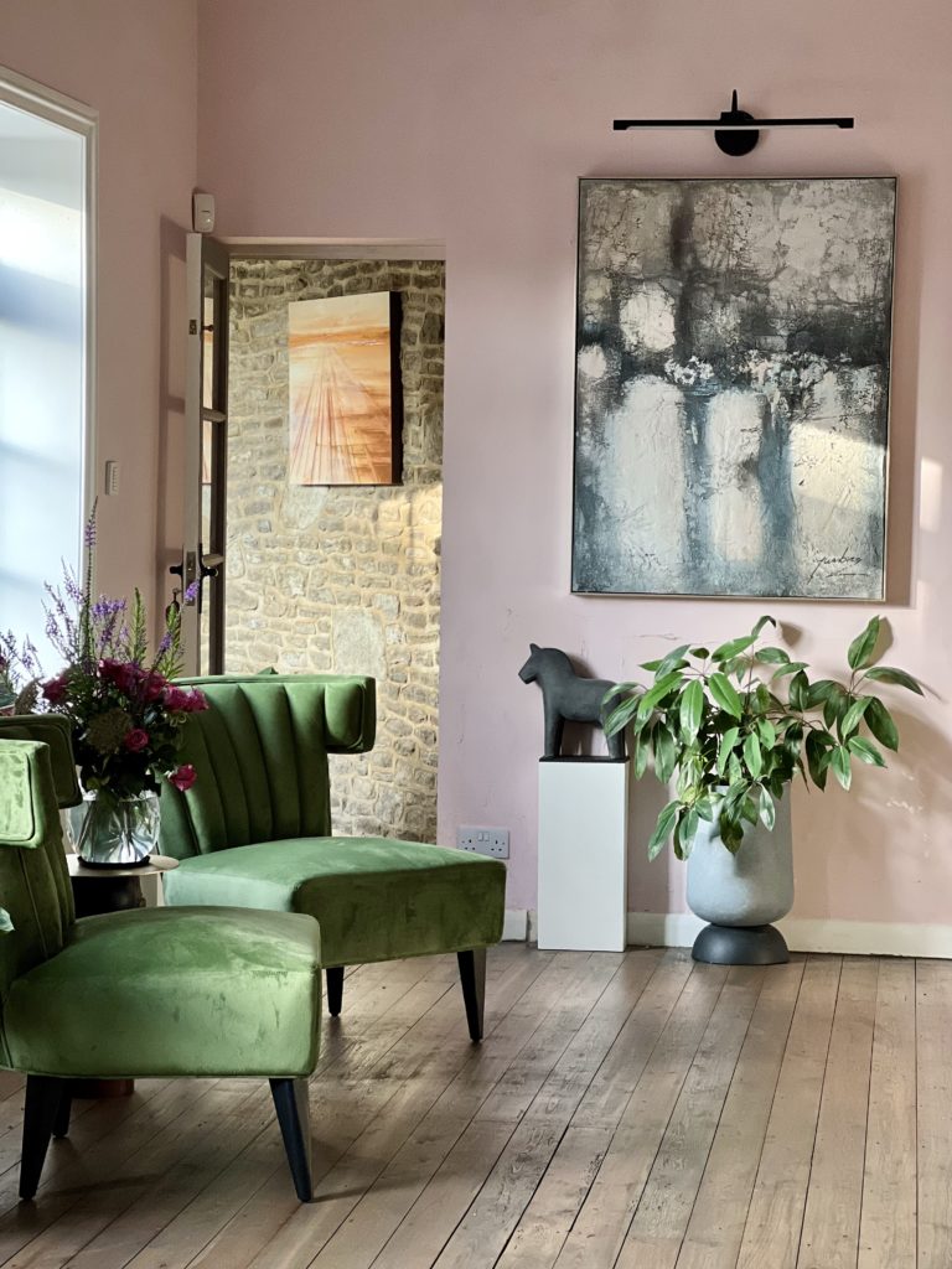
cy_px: 634
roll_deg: -1.1
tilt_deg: -1.7
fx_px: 2824
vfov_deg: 25.3
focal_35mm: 77
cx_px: 476
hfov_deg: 19.1
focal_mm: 9
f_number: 2.8
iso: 250
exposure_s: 1/102
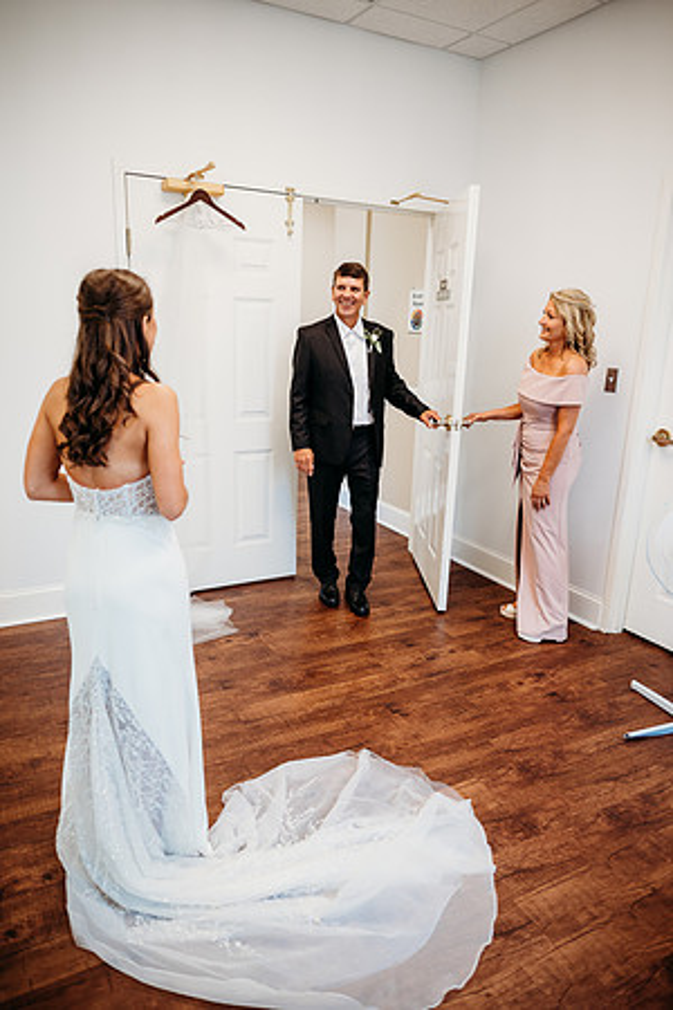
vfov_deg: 73.7
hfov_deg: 53.1
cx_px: 336
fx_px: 673
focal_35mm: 24
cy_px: 505
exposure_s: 1/160
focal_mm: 24
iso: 320
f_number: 2.5
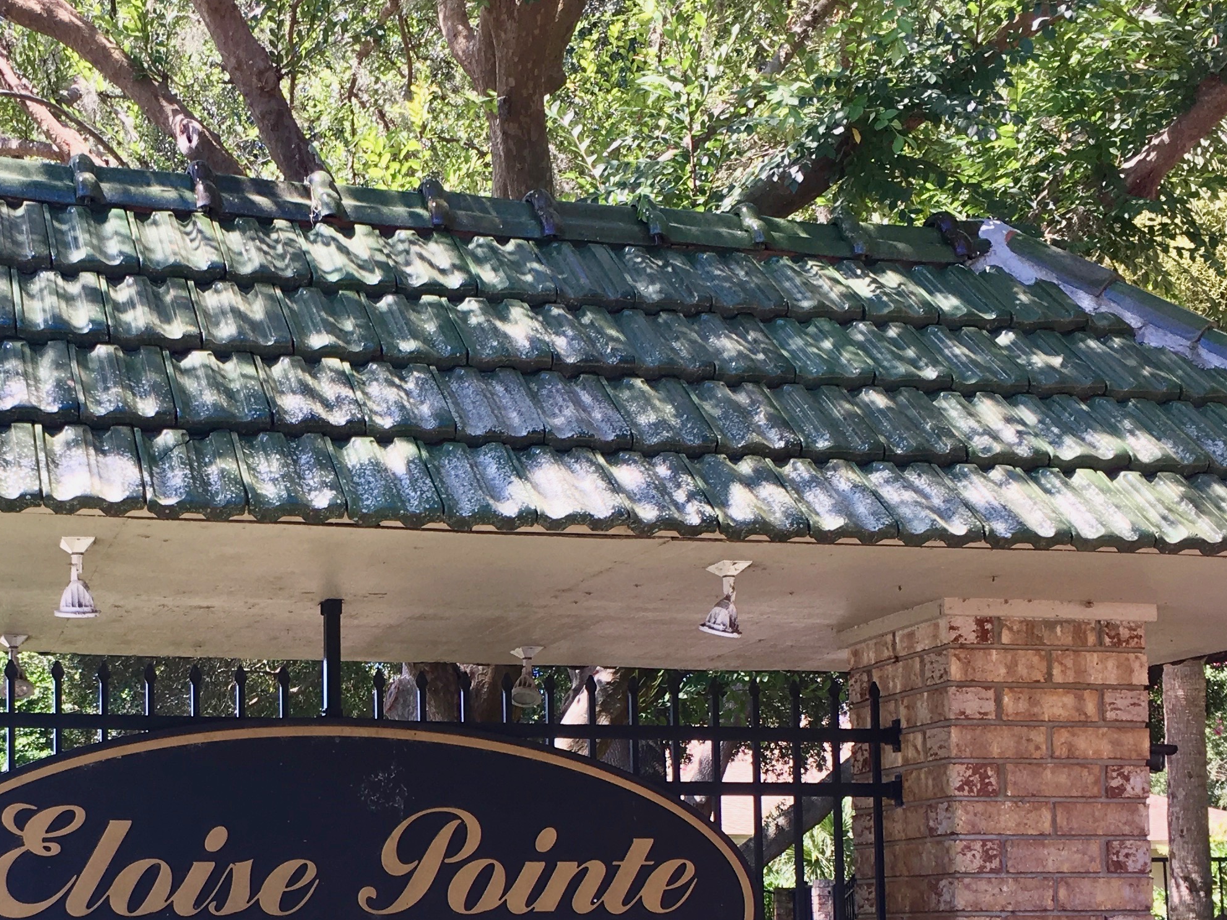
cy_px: 815
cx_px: 351
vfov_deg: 24.2
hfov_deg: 32.3
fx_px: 2091
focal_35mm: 59
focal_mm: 4.15
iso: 25
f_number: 2.2
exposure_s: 1/162
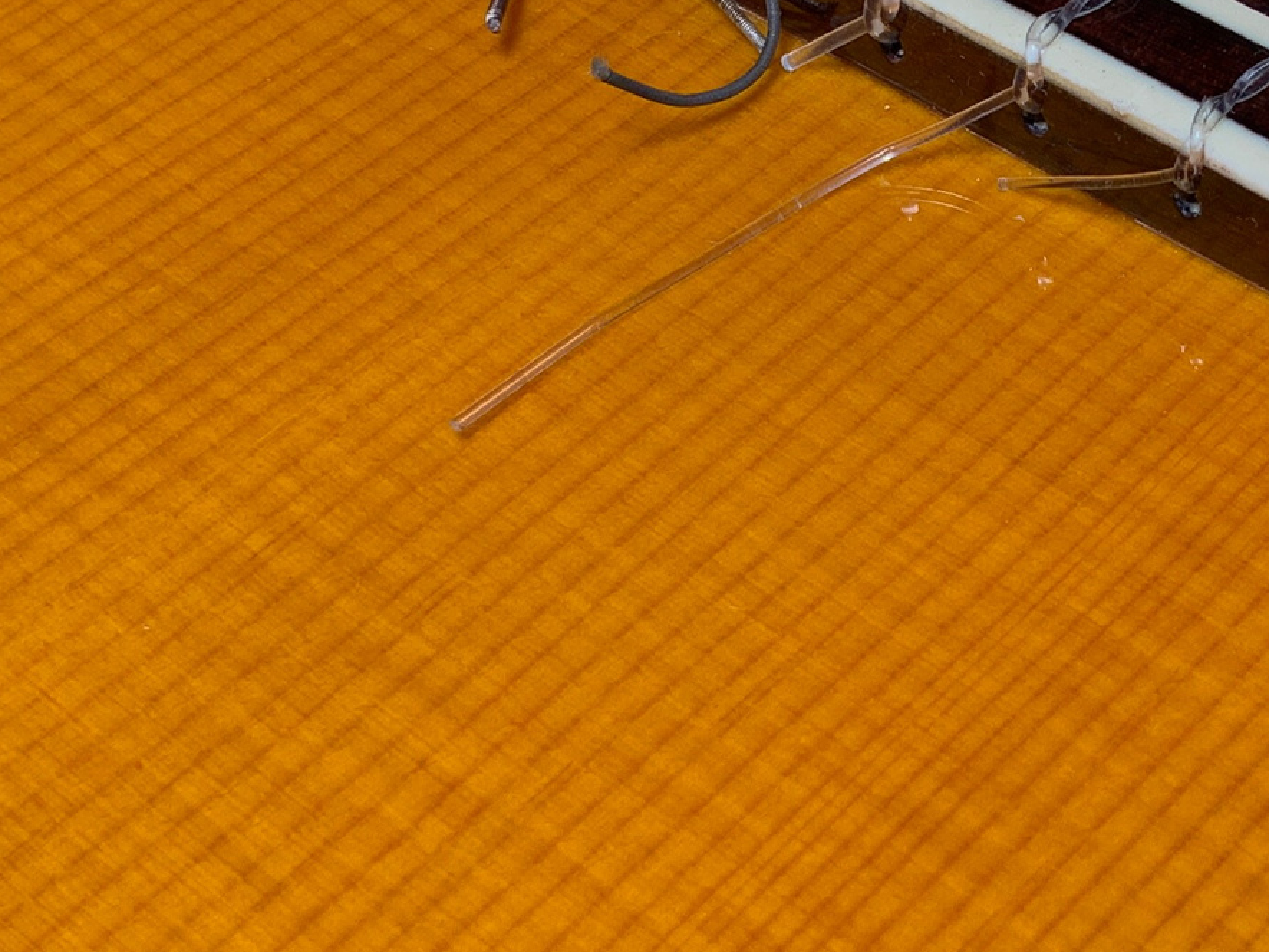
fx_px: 3079
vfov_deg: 17.5
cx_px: 1054
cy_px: 248
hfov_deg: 22.9
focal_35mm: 84
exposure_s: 1/104
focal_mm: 3
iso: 25
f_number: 1.8
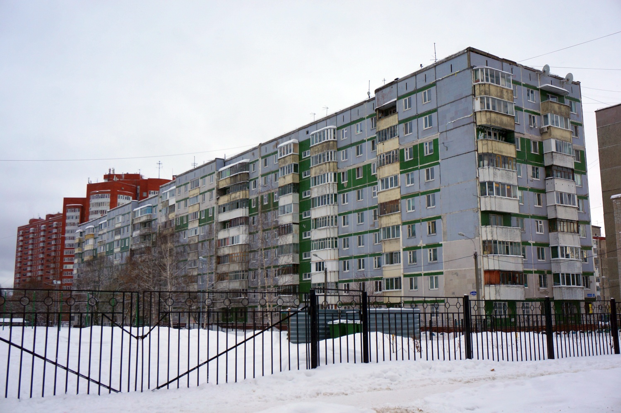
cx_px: 310
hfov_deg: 51.3
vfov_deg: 35.4
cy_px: 206
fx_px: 646
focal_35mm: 38
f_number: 9
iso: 100
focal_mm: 25
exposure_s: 1/80
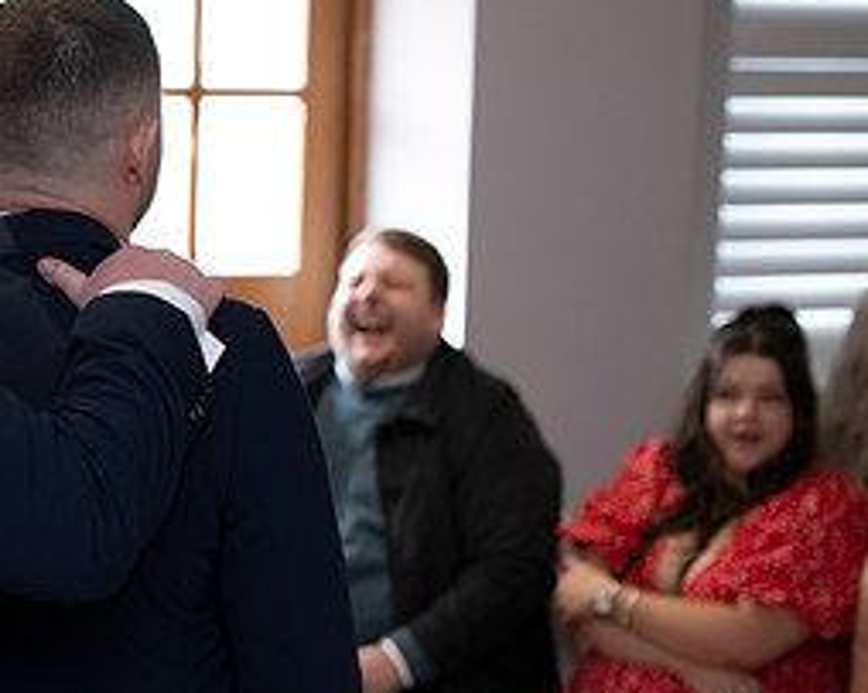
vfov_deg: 18.7
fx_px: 2106
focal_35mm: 82
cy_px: 358
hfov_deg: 22.0
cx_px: -90
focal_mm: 35
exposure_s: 1/125
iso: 200
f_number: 2.5
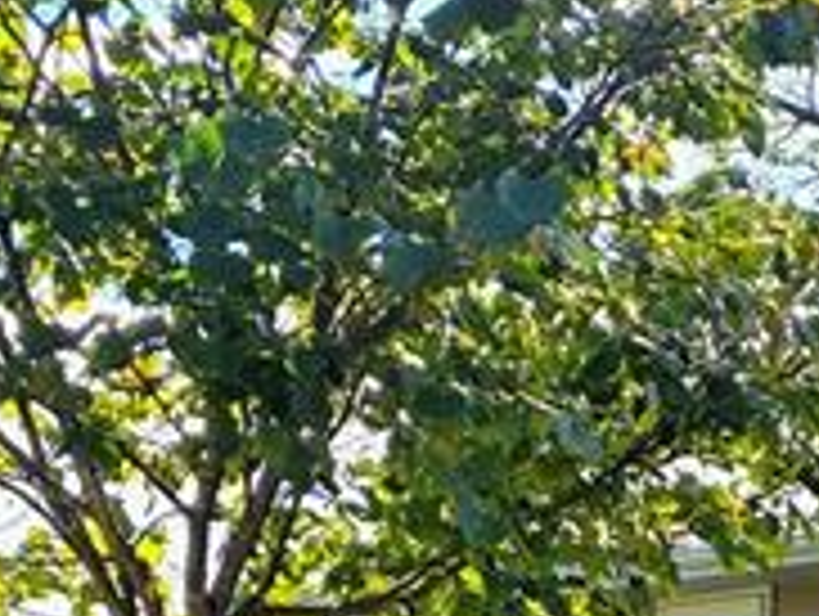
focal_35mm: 73
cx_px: 747
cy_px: 904
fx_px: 1729
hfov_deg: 25.7
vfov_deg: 18.2
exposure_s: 1/1429
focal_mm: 2.2
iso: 40
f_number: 1.9
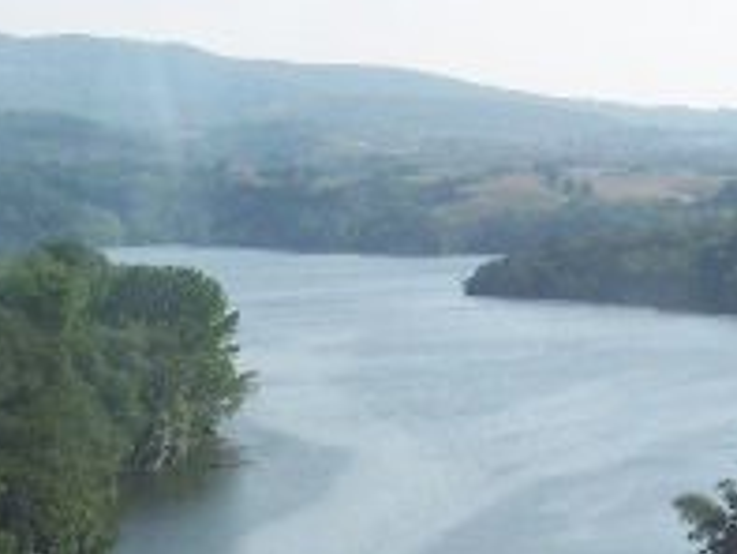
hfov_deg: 12.8
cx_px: 479
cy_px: 401
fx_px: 3281
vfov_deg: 9.6
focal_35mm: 154
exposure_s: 1/350
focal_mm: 8
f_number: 4.8
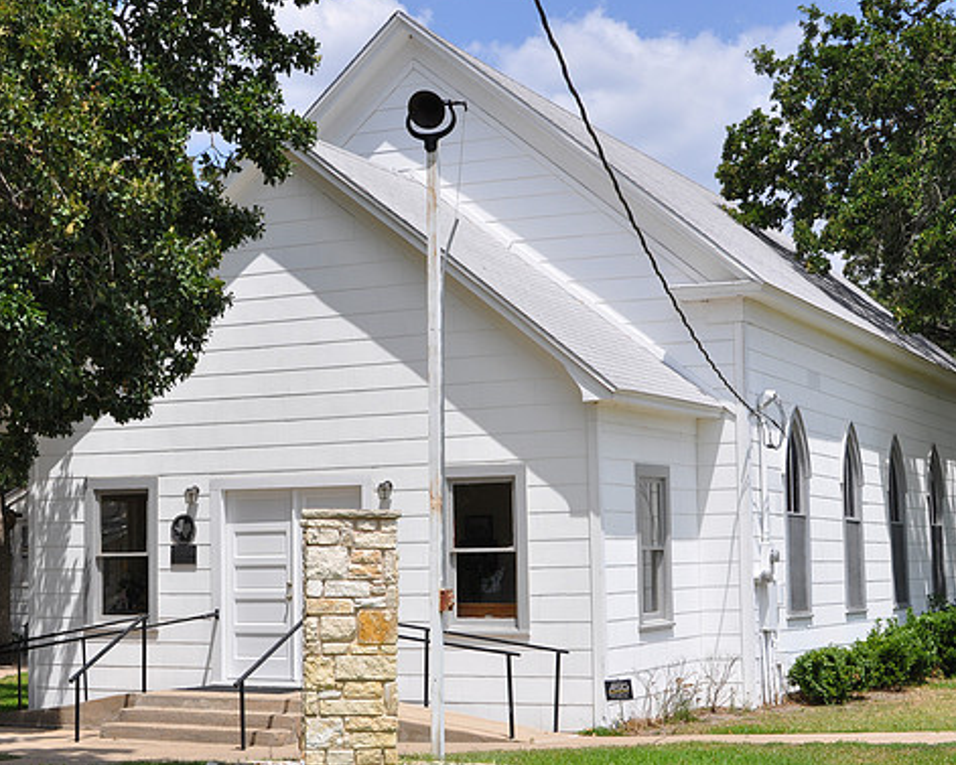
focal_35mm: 61
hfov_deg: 31.1
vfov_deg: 25.2
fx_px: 1714
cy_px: 378
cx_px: 440
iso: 200
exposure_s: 1/400
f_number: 10
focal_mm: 35
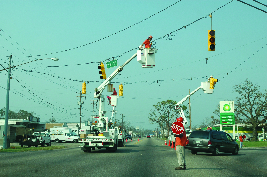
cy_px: 88
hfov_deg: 37.9
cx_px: 134
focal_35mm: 52
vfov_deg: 25.7
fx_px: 389
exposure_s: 1/320
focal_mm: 35
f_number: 10
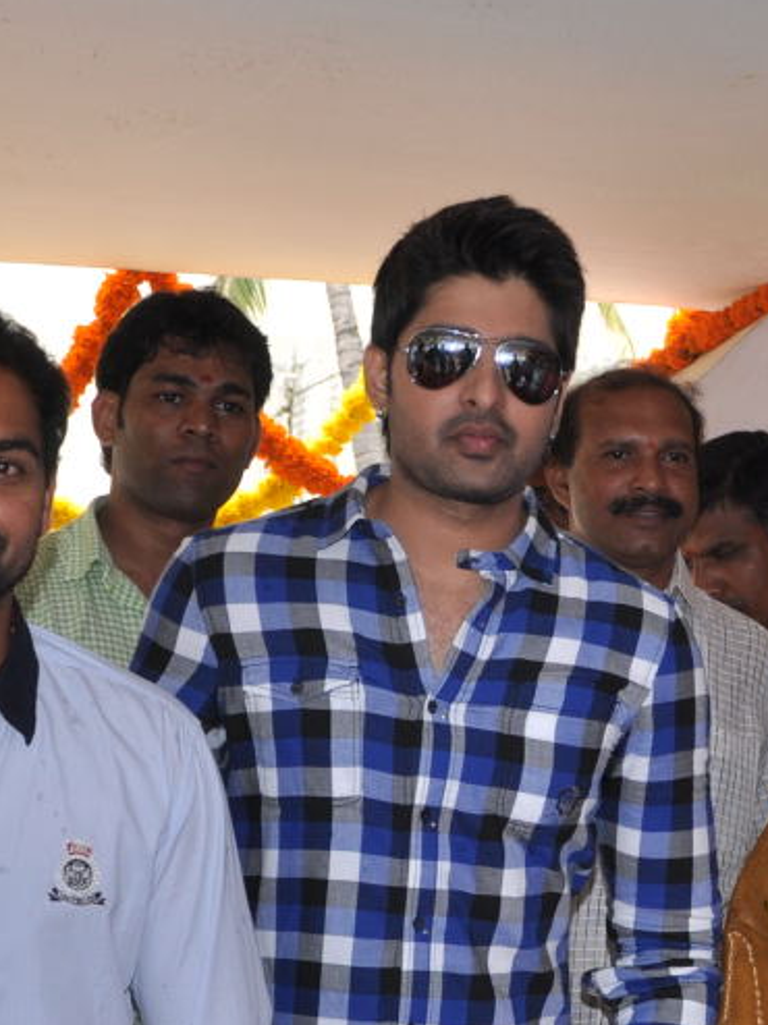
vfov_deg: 22.5
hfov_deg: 17.4
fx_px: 2487
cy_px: 1007
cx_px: 658
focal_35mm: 84
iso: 250
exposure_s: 1/160
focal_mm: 18
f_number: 5.6
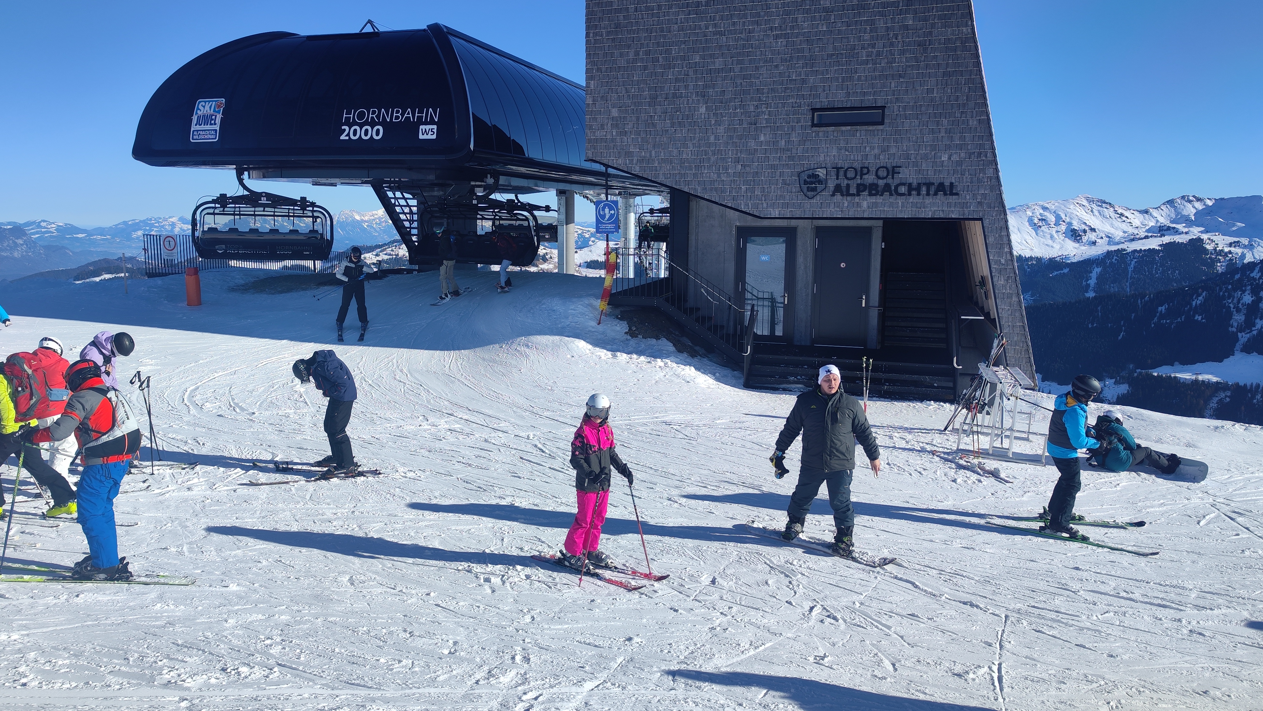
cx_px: 645
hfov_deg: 71.9
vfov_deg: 44.4
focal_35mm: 26
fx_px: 871
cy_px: 326
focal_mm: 7.01
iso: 50
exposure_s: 1/1208
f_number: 1.69
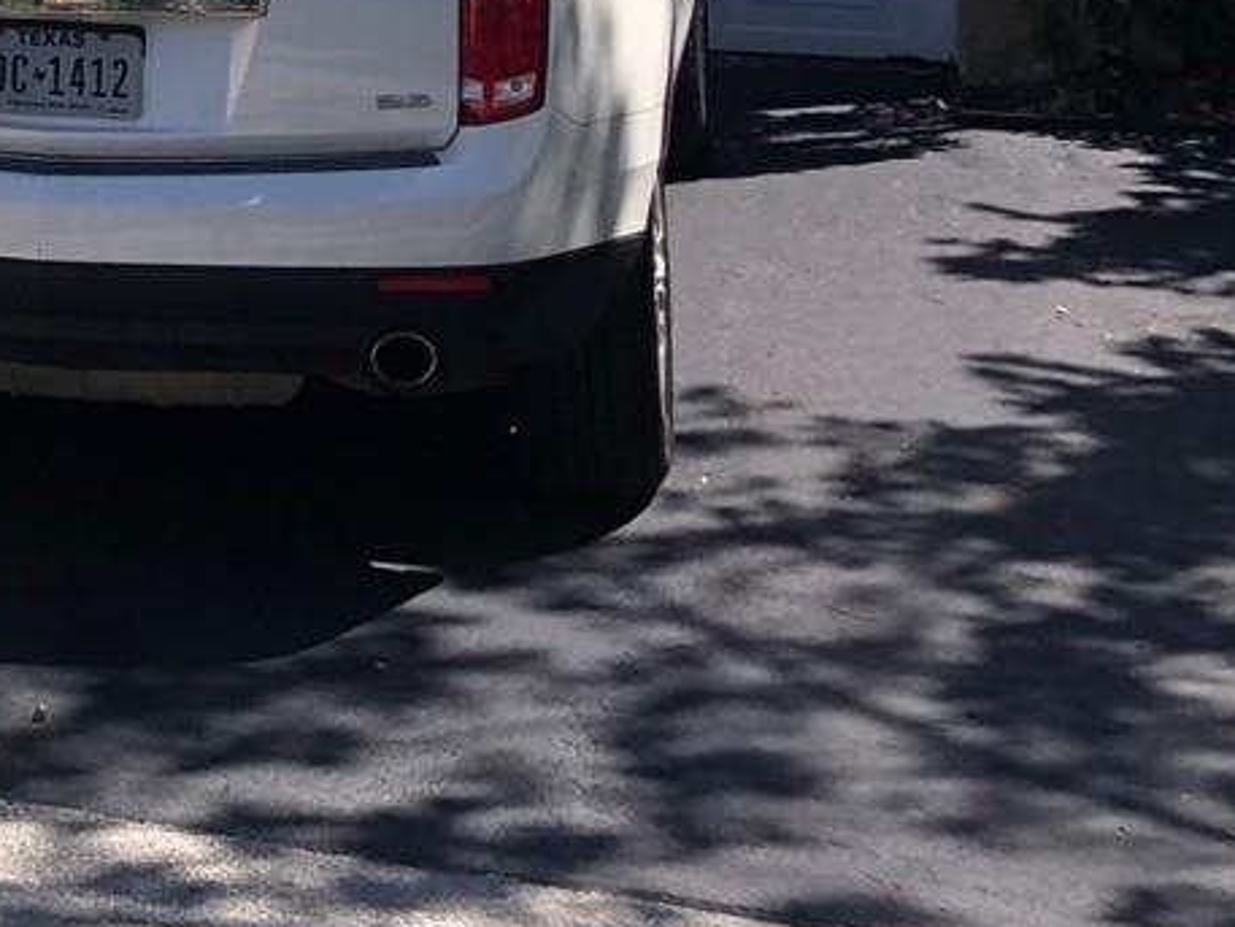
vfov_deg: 14.0
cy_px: -538
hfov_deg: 18.0
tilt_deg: +1.6
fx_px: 3497
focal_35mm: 98
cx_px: -595
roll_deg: -1.4
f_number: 1.8
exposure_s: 1/1312
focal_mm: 3.99
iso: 20
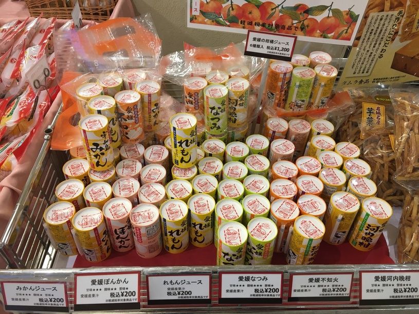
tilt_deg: -46.0
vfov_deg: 48.2
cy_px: 157
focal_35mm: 29
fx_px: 351
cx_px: 210
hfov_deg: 61.7
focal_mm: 4.15
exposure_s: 1/30
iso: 64
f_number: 2.2
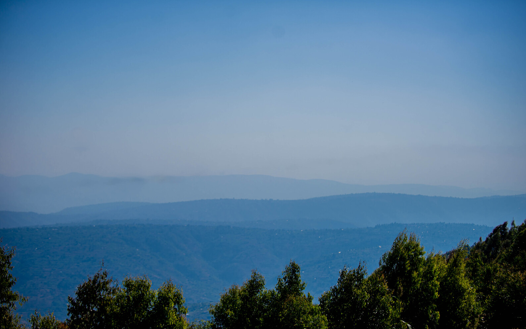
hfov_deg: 28.6
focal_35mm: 72
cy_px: 171
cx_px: 265
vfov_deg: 18.1
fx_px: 1032
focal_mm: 70
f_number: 2.8
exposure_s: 1/4000
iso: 100
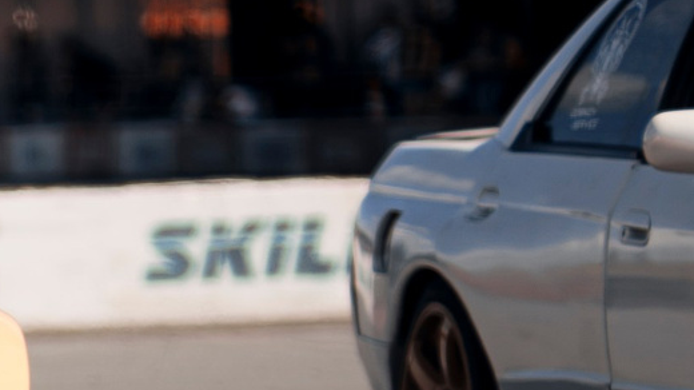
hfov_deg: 4.8
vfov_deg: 2.7
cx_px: -623
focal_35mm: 445
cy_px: 518
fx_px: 8186
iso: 200
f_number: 1.8
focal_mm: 85
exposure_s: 1/125
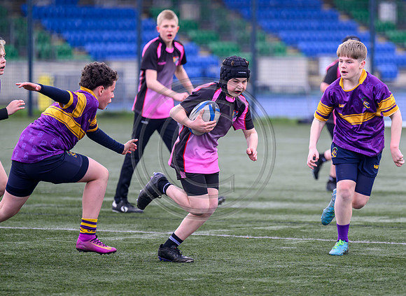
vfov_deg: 4.6
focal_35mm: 320
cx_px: 250
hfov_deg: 6.3
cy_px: 138
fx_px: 3711
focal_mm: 260
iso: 1250
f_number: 4
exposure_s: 1/1600
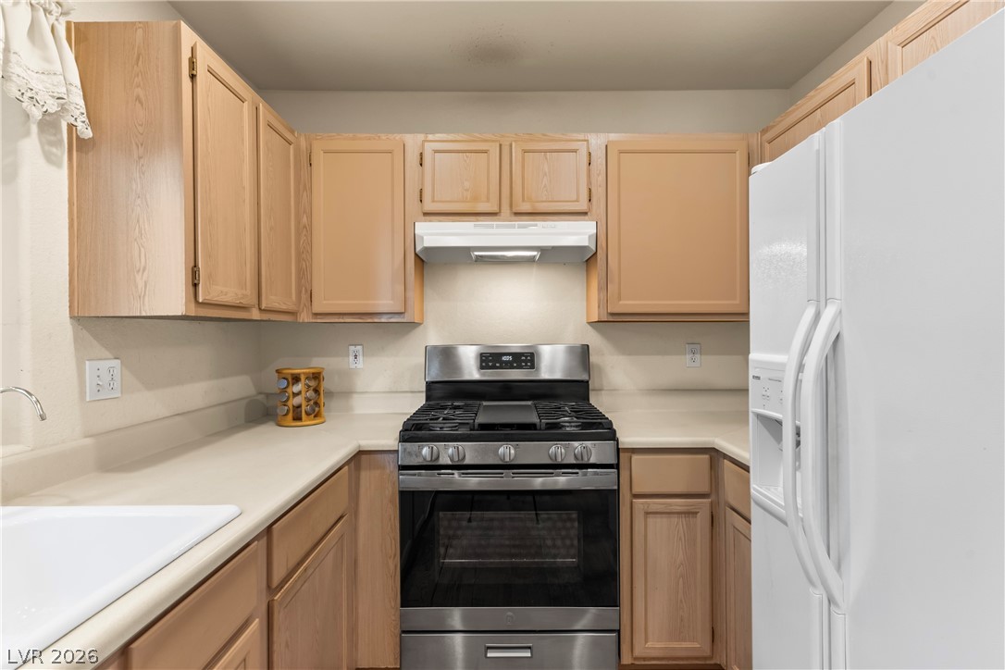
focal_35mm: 18
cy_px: 335
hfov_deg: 90.0
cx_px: 502
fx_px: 502
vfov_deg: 67.4
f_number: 8
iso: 400
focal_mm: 18
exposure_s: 1/3
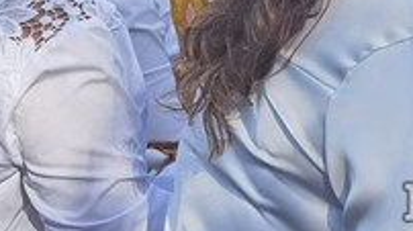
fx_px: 1400
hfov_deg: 15.5
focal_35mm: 128
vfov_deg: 9.3
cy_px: -76
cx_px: 615
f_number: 1.9
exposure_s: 1/1406
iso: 50
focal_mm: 6.71
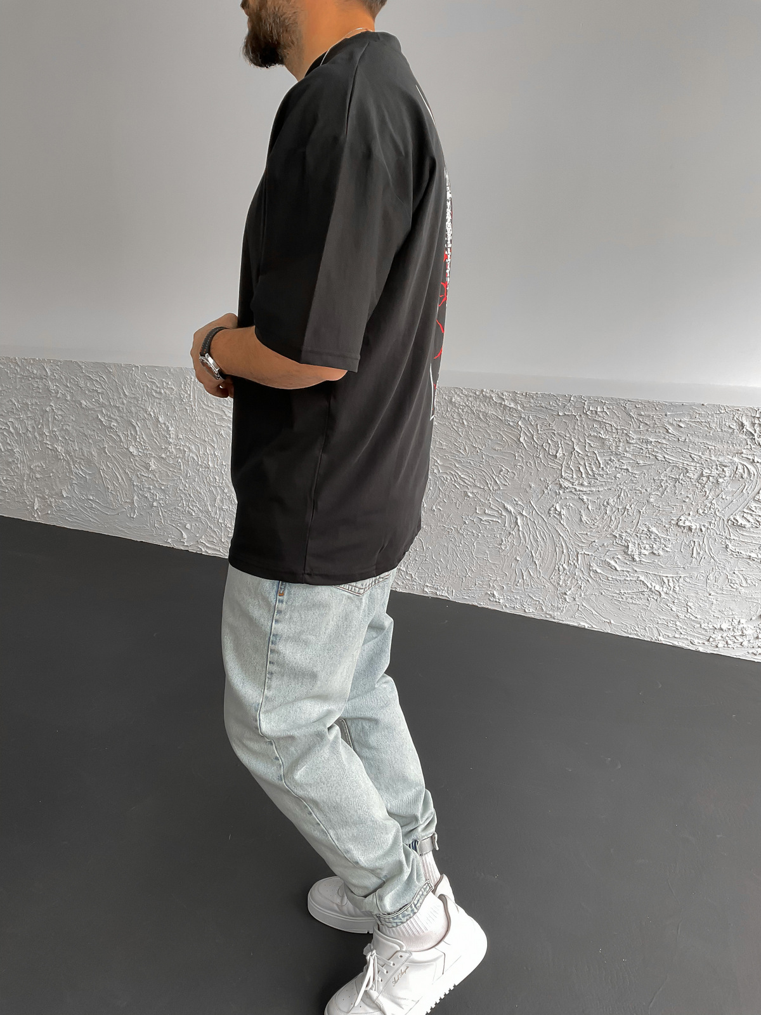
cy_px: 508
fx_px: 850
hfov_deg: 48.2
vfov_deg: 61.7
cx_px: 380
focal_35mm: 29
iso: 32
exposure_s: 1/120
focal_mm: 3
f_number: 1.8
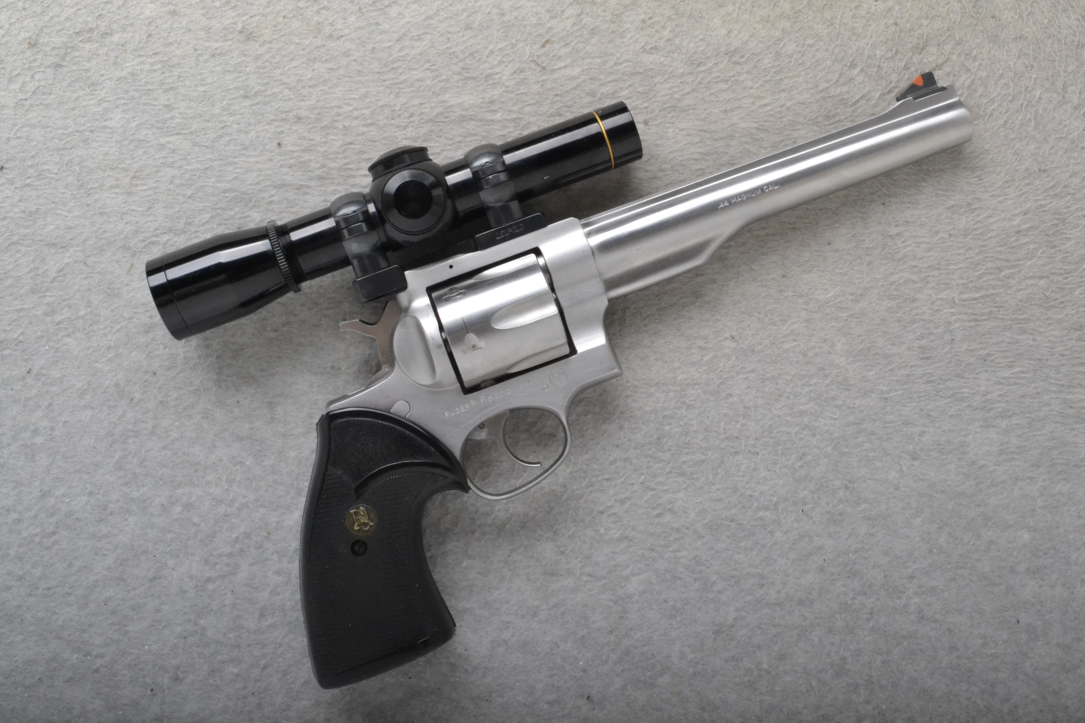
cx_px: 542
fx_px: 1266
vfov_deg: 31.9
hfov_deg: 46.4
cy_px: 362
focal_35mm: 42
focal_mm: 28
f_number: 20
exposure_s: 1/160
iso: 3200
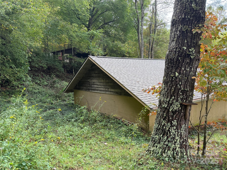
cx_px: 114
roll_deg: +2.5
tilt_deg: -4.1
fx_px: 157
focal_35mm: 24
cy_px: 85
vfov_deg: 56.8
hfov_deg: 71.6
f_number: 1.78
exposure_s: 1/314
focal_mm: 6.76
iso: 100
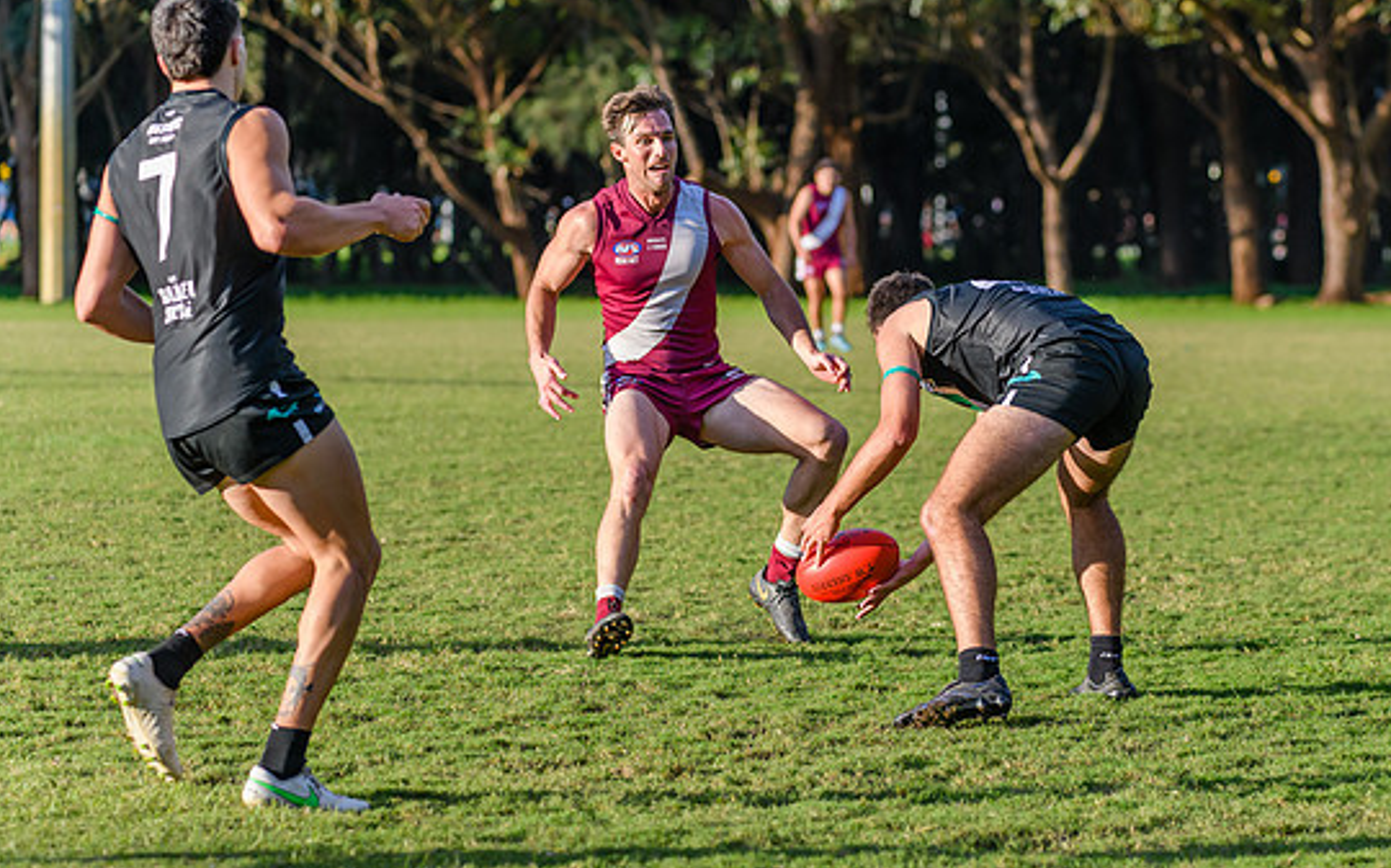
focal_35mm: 175
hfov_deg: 12.0
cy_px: 549
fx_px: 6631
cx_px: 919
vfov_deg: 7.5
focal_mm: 125
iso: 800
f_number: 4
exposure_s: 1/2500
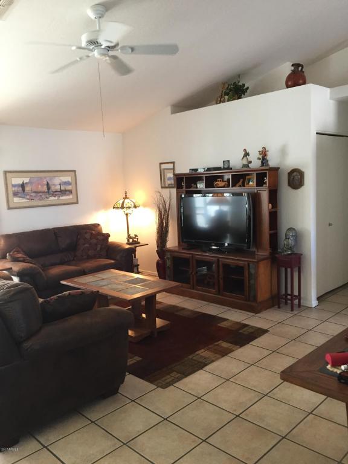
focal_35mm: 29
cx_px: 174
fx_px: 389
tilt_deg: -6.8
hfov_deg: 48.2
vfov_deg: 61.7
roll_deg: +2.9
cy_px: 232
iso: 125
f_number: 2.2
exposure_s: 1/30
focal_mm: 4.15
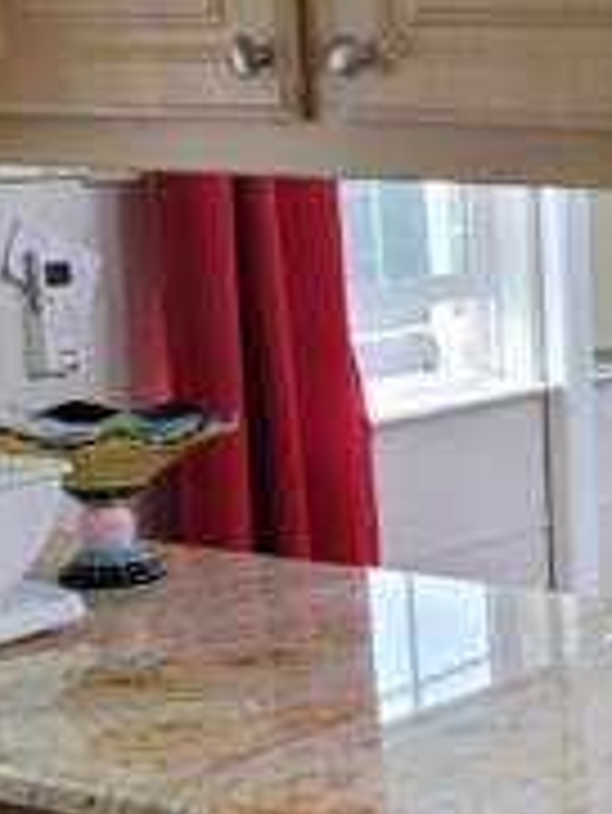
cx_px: 814
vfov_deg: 20.5
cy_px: 850
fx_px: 2166
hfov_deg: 15.3
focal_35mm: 92
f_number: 1.8
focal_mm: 5.4
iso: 250
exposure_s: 1/60
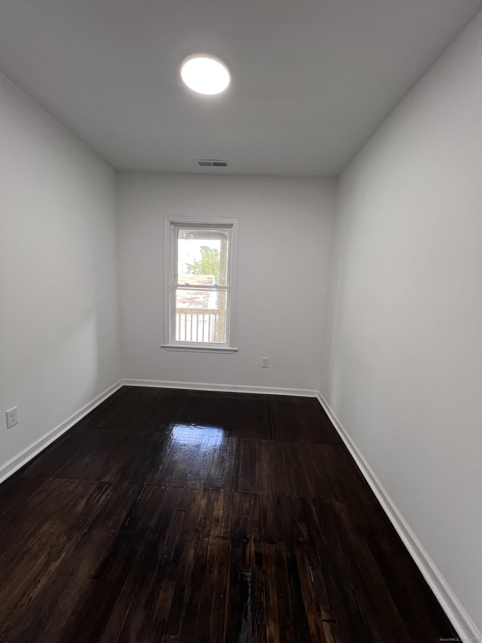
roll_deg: -2.4
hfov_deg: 89.9
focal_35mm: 13
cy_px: 322
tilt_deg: -6.6
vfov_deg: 106.2
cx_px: 241
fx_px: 241
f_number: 1.8
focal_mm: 1.57
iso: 125
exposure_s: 1/120
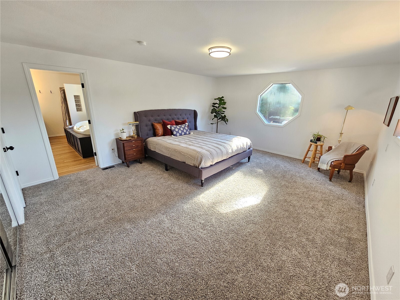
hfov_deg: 106.2
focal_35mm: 13
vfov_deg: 89.9
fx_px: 150
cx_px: 200
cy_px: 150
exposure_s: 1/60
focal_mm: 2.2
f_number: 2.2
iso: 160
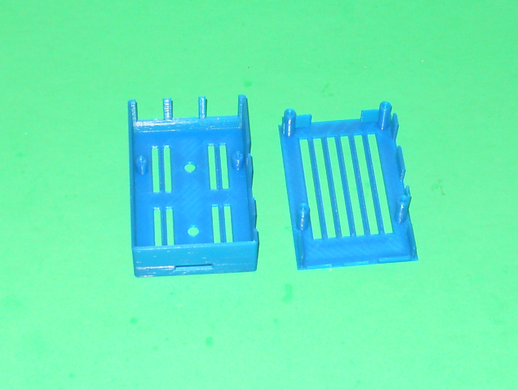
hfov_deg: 63.4
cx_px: 259
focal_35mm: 28
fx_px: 419
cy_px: 195
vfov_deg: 49.8
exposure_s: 1/25
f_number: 2.7
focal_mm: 5
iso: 80
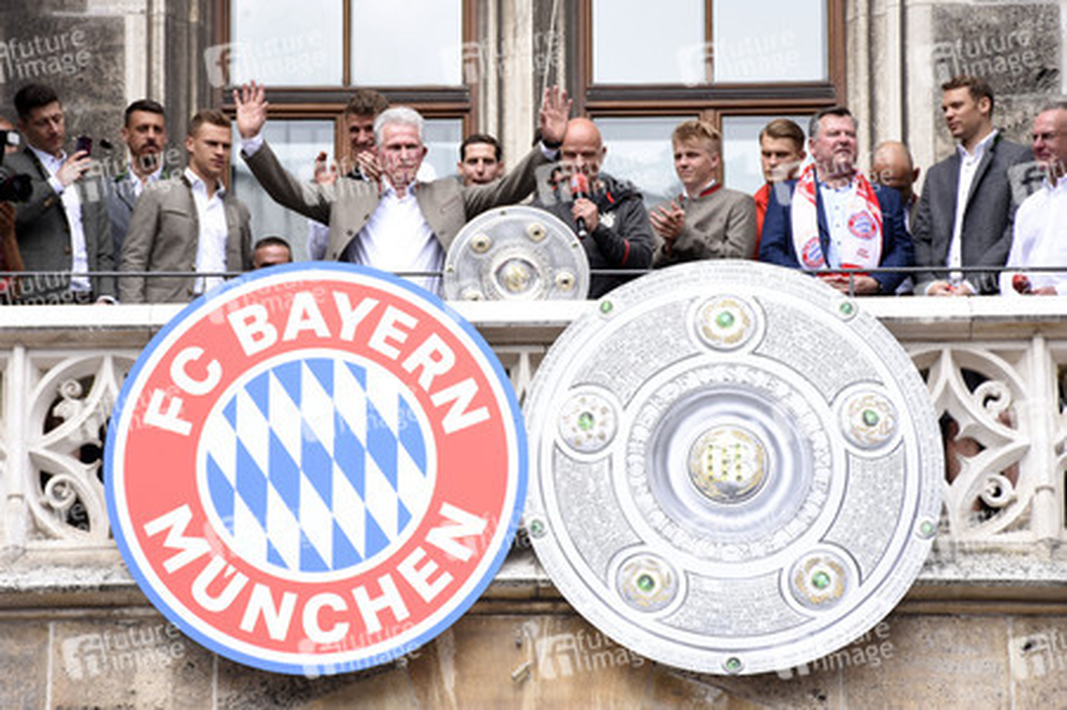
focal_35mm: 135
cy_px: 355
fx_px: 3998
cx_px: 534
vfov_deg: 10.1
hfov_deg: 15.2
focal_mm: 90
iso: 125
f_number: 6.3
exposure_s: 1/160
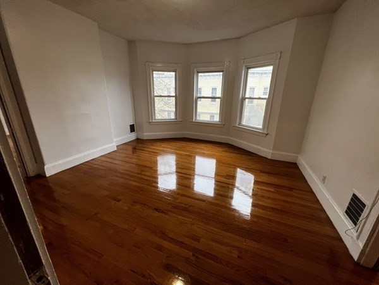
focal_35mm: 13
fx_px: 142
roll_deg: -0.8
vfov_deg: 89.9
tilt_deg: -17.2
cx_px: 190
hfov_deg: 106.2
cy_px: 142
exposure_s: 1/120
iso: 160
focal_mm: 1.57
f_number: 1.8
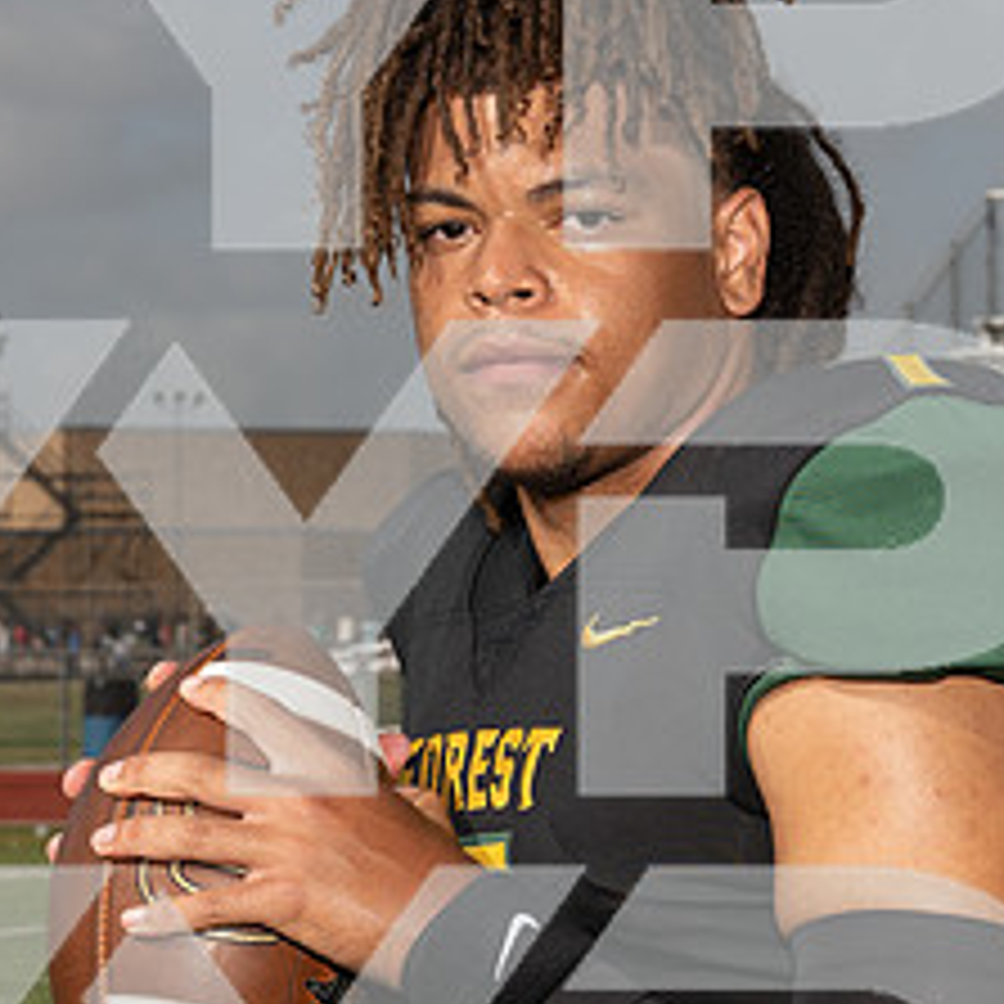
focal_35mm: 146
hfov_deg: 12.0
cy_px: 561
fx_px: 4791
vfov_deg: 12.0
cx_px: 491
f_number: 11
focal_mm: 66
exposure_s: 1/250
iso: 100
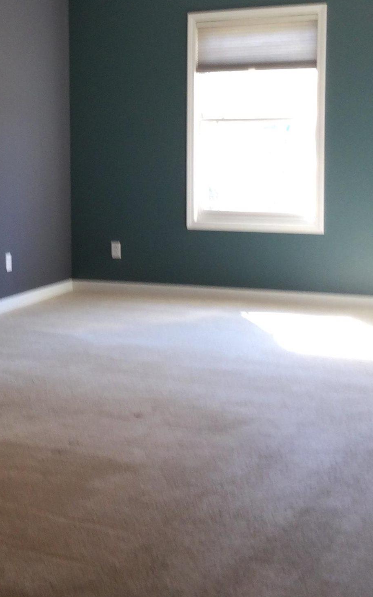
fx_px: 1123
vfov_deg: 29.6
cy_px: 204
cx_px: -29
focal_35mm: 69
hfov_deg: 18.2
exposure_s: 1/30
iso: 32
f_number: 2.4
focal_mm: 3.3
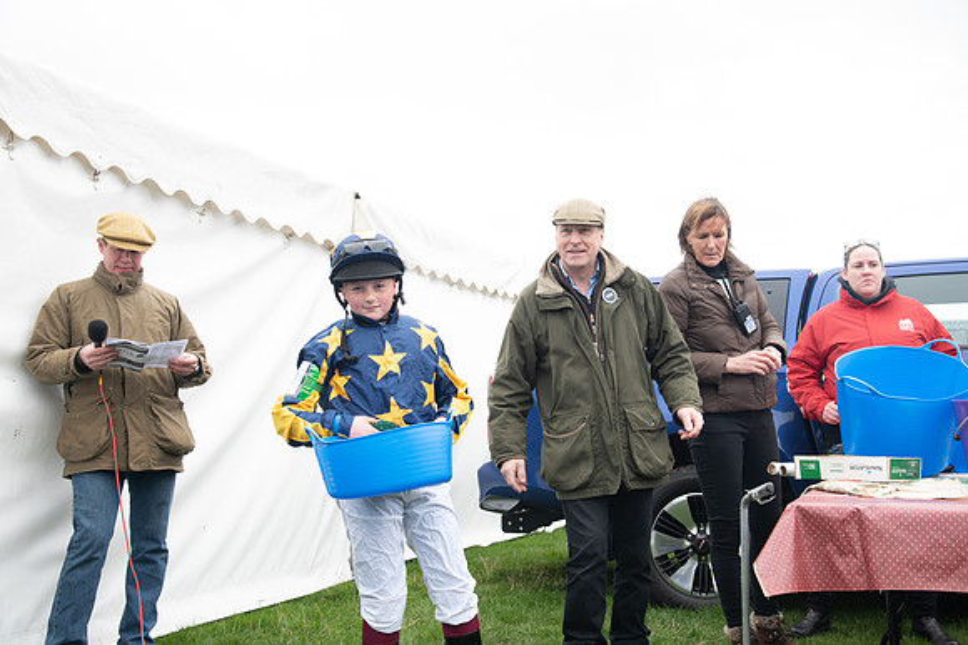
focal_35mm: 40
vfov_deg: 33.4
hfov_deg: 48.5
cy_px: 322
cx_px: 484
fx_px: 1075
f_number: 5
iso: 200
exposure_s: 1/125
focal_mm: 40
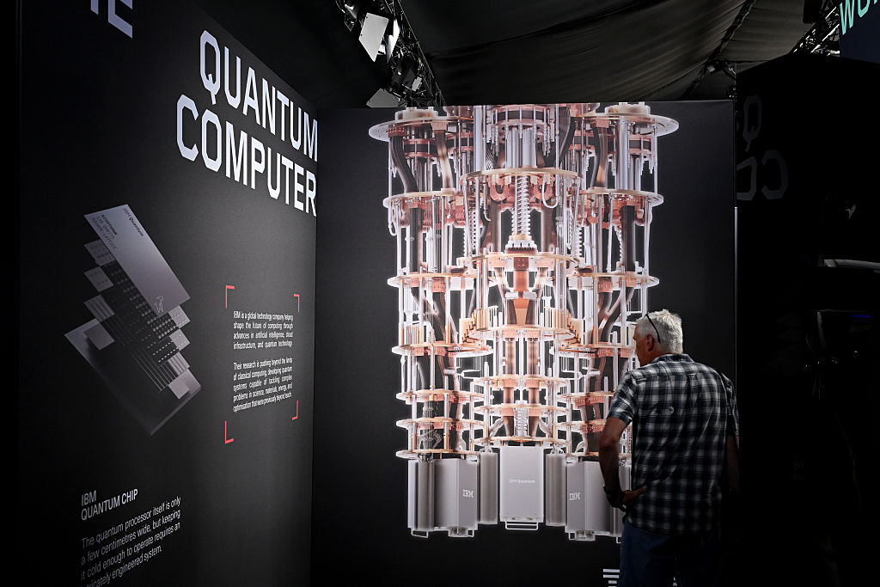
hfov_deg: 56.5
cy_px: 294
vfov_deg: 39.4
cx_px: 440
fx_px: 819
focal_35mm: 34
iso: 1600
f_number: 5
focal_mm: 33.5
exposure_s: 1/160
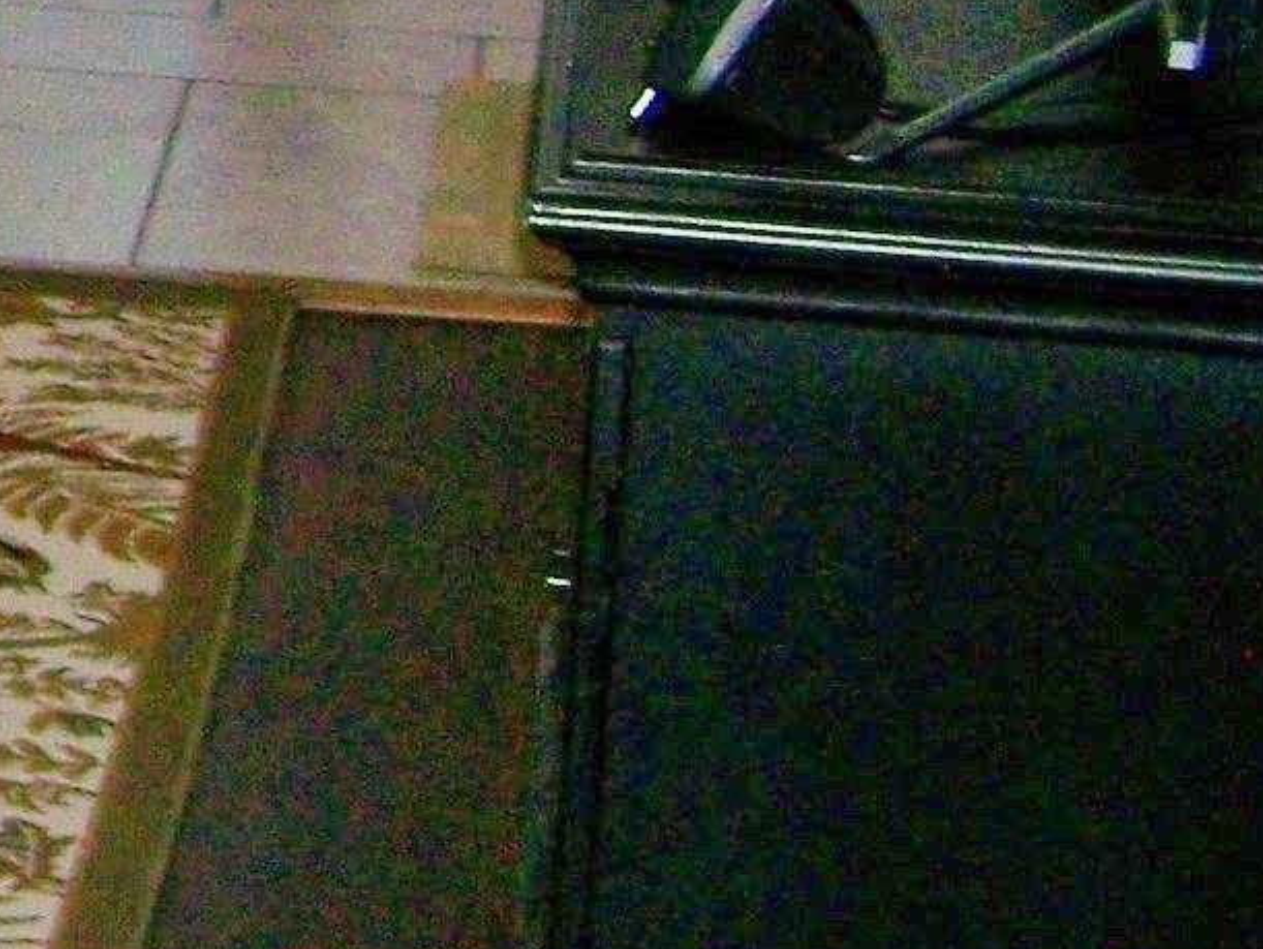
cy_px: -664
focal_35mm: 176
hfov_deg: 10.4
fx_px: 6425
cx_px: -1191
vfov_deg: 8.2
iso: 160
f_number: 2.8
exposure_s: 1/60
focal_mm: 6.3
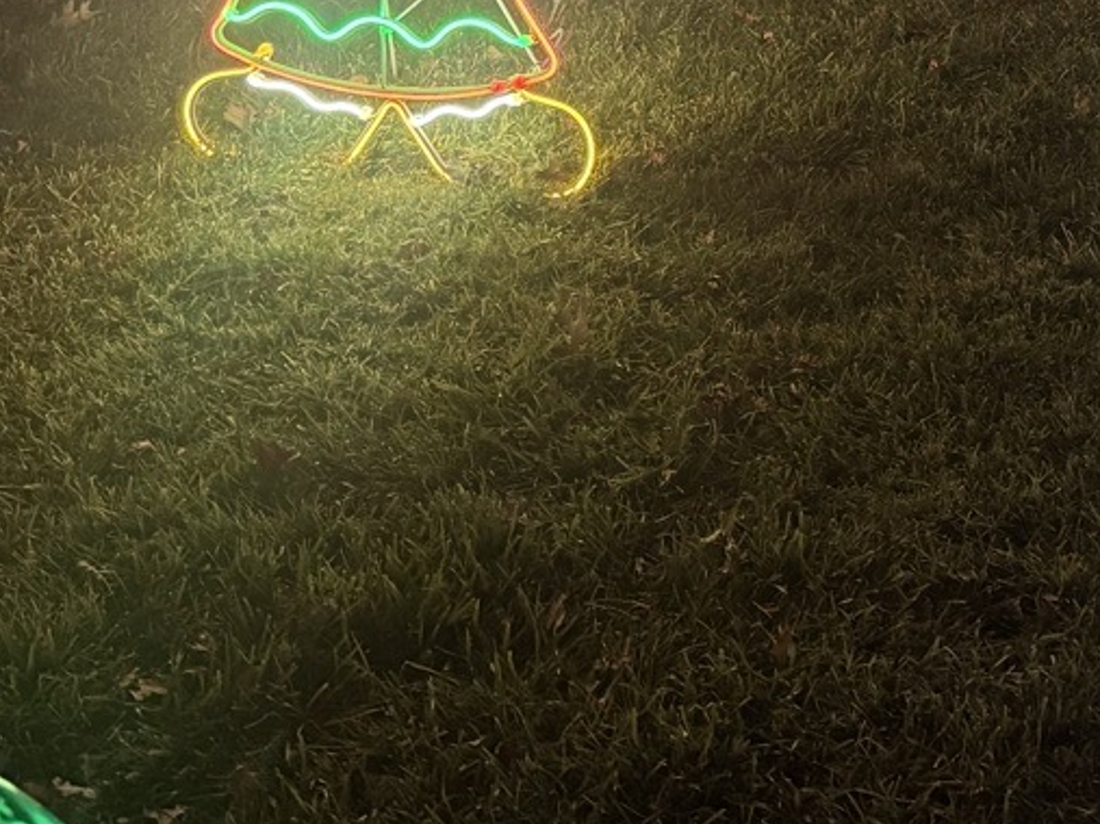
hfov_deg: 26.3
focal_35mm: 71
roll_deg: +1.2
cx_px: 1028
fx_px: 2256
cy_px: -127
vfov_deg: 19.6
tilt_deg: -13.5
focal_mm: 6.76
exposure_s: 1/40
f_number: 1.78
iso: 1000
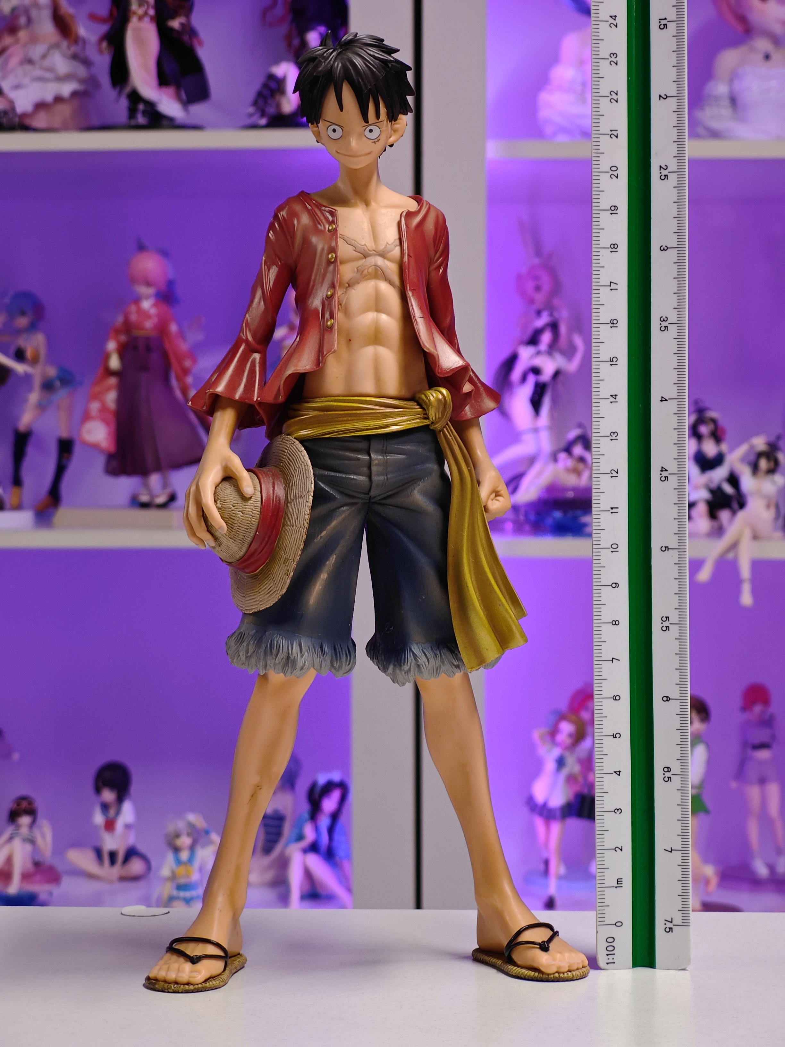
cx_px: 392
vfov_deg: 24.4
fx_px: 2419
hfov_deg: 18.4
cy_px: 524
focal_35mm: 80
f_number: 2.4
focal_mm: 7.48
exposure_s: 1/19.5
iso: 400
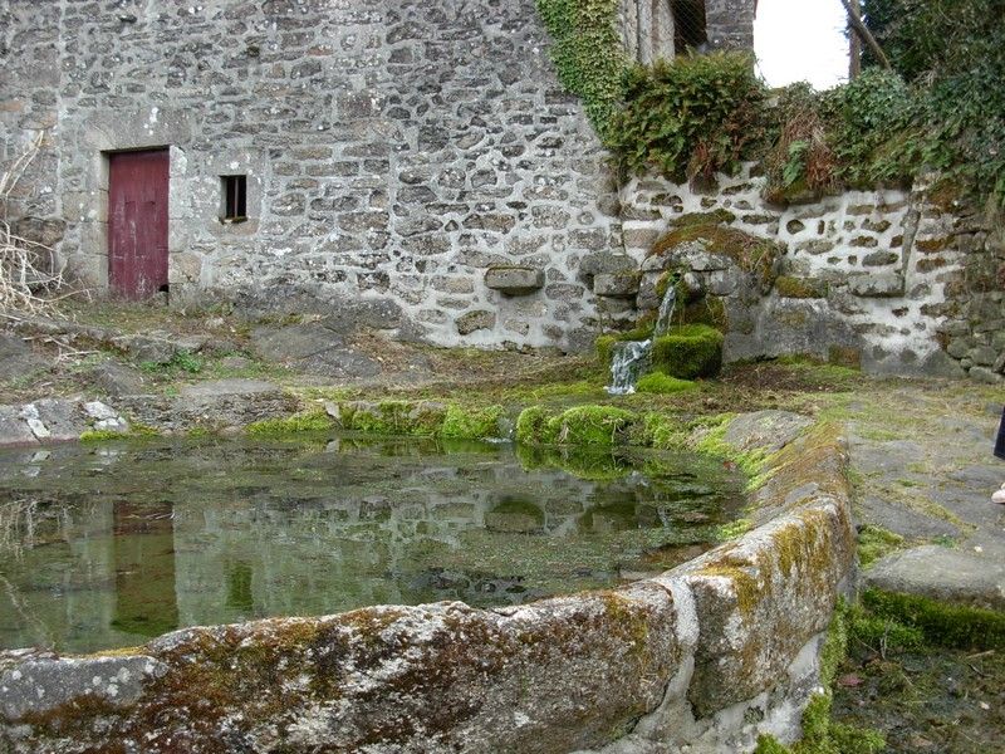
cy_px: 377
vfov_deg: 37.7
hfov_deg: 49.0
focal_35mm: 38
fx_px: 1103
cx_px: 502
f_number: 2.9
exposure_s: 1/166
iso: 79
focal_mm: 6.3
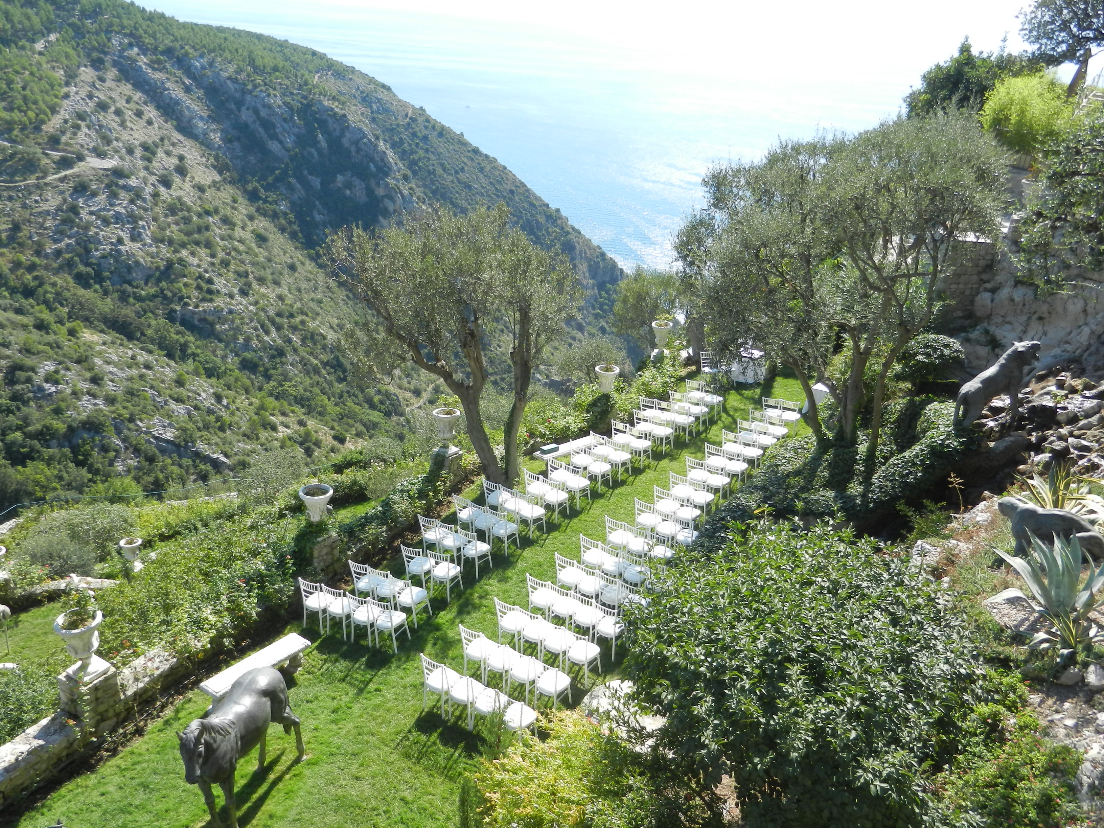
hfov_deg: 61.7
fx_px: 925
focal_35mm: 29
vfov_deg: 48.2
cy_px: 414
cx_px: 552
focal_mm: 5.1
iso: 160
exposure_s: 1/800
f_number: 3.6
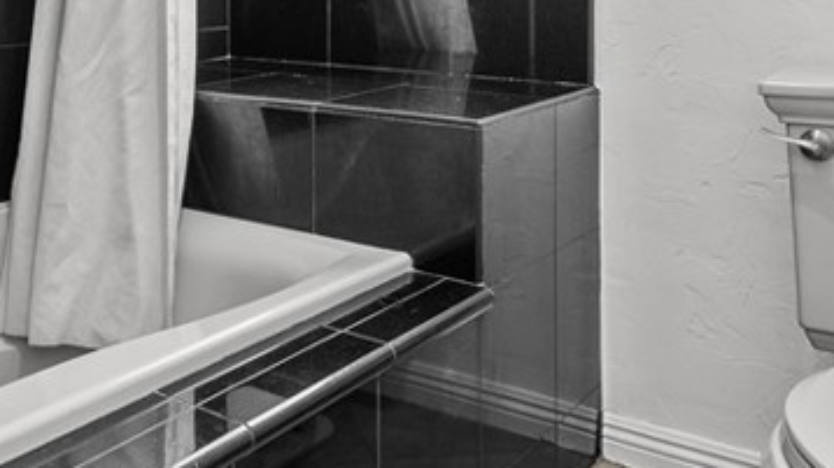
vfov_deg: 24.7
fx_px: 995
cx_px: 214
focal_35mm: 45
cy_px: -48
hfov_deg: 44.1
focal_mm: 15
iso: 250
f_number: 8
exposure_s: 1/1.25
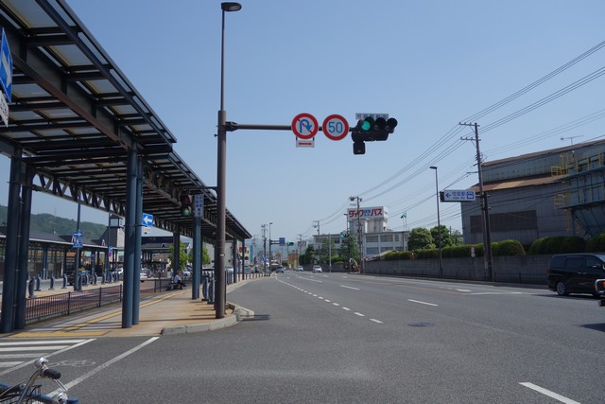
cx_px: 302
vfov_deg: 46.4
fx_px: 471
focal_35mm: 28
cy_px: 202
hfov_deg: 65.5
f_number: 5.6
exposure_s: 1/800
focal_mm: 10.4
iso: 125
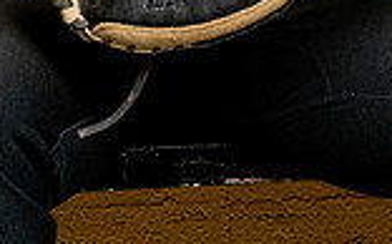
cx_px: 33
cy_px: -297
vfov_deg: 7.2
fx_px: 1856
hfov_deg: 12.0
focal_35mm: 174
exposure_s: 1/200
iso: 400
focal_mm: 59
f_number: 8
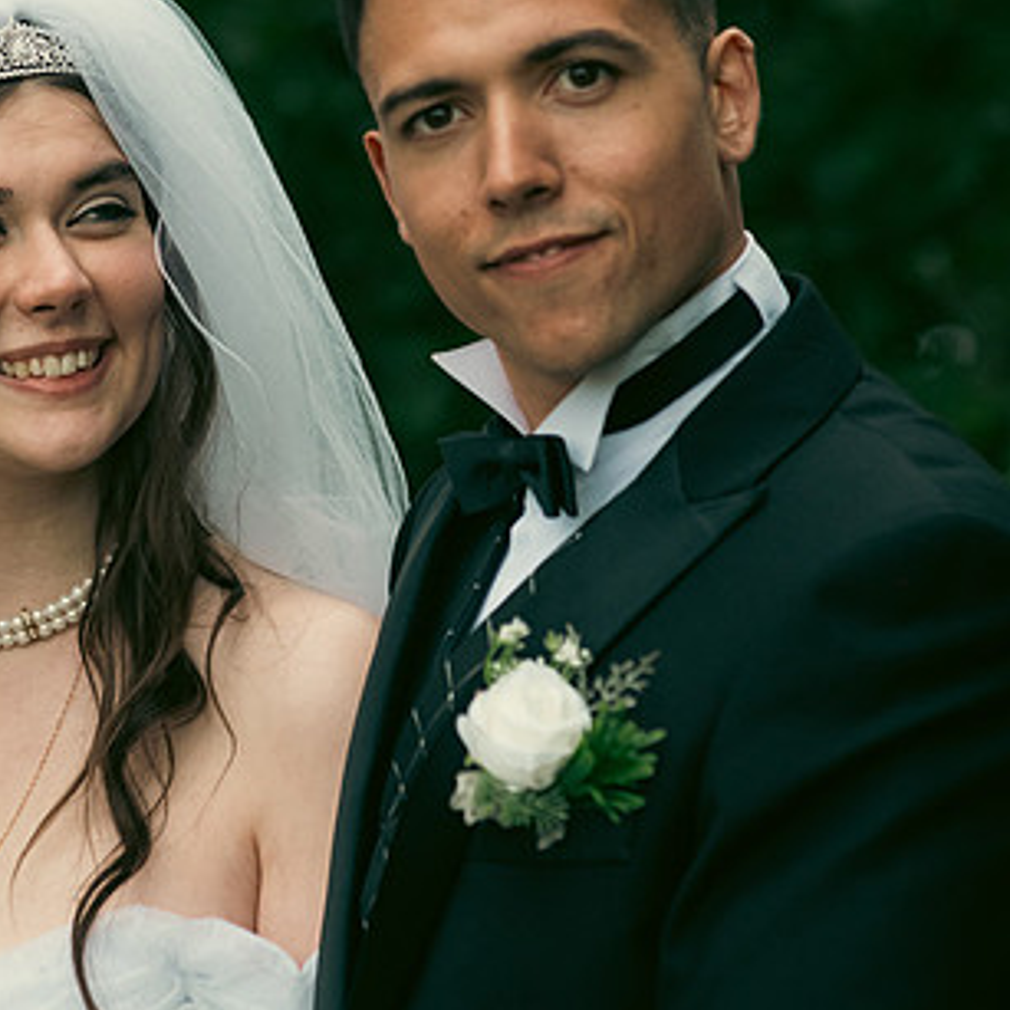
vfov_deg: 7.5
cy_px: 416
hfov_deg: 7.5
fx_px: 7691
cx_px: 309
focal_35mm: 233
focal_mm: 145
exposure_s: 1/160
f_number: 3.5
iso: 800
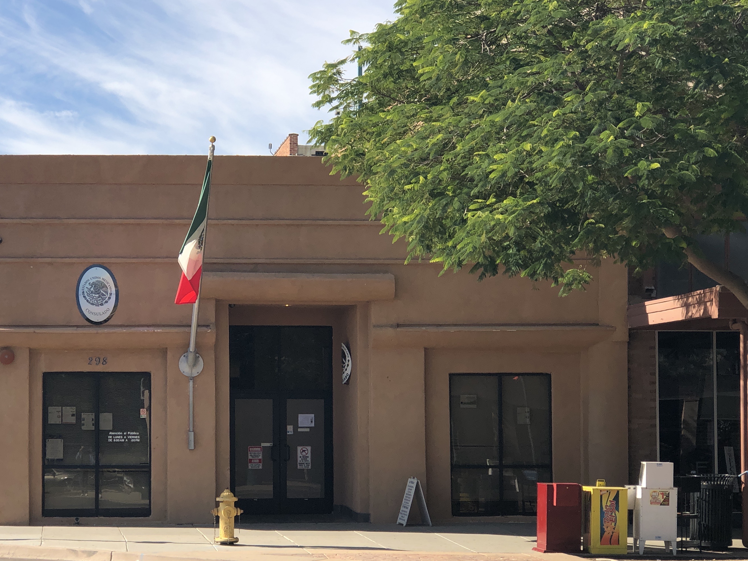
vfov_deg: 16.9
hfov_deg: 22.4
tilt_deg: +1.8
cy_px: 349
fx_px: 1880
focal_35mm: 87
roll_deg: -0.1
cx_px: 223
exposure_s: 1/666
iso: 20
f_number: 2.8
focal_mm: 6.6
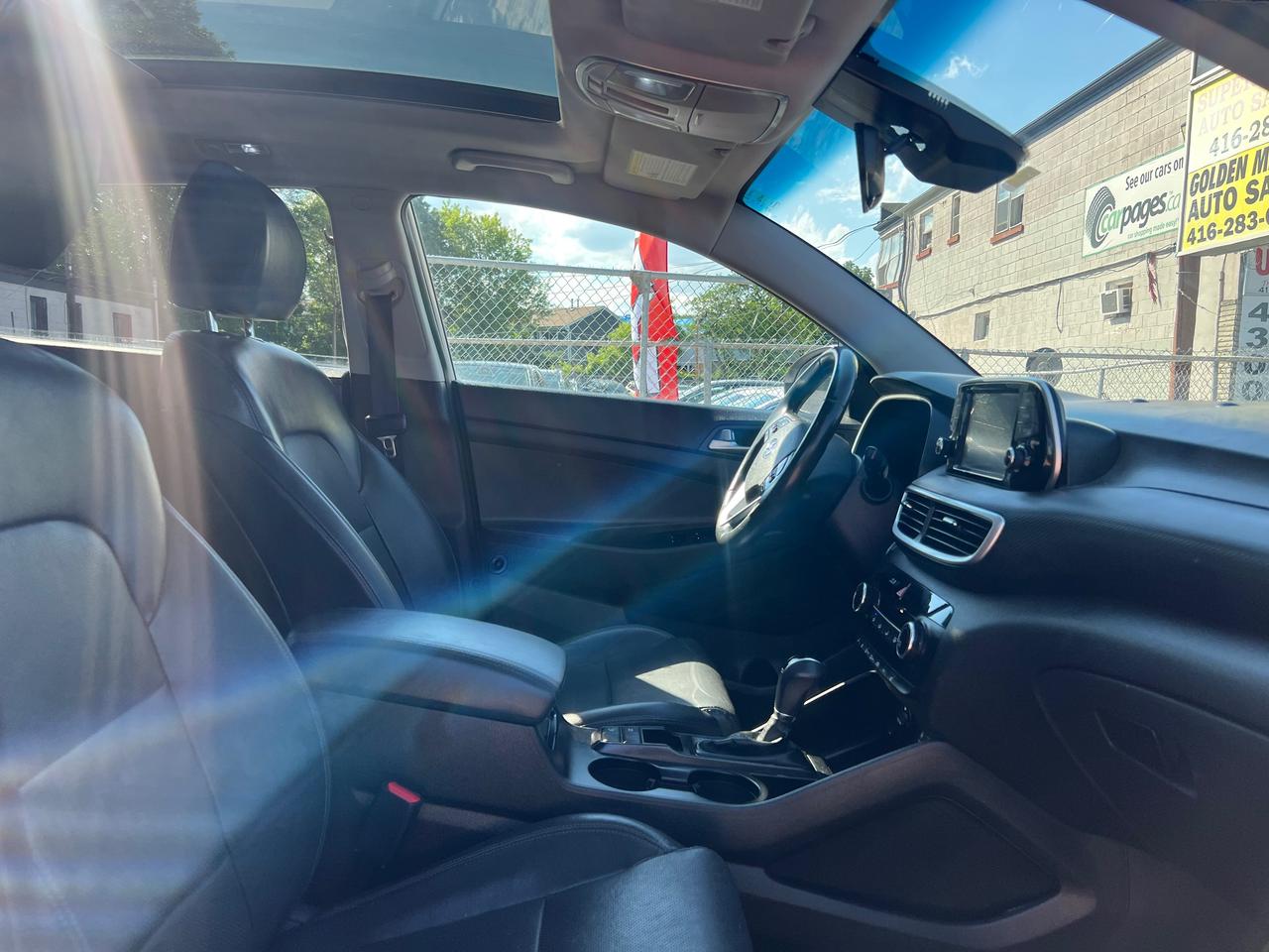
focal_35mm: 26
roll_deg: -0.5
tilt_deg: -4.8
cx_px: 634
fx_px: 953
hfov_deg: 67.3
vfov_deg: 53.1
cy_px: 476
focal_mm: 5.7
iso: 50
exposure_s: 1/658
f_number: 1.5
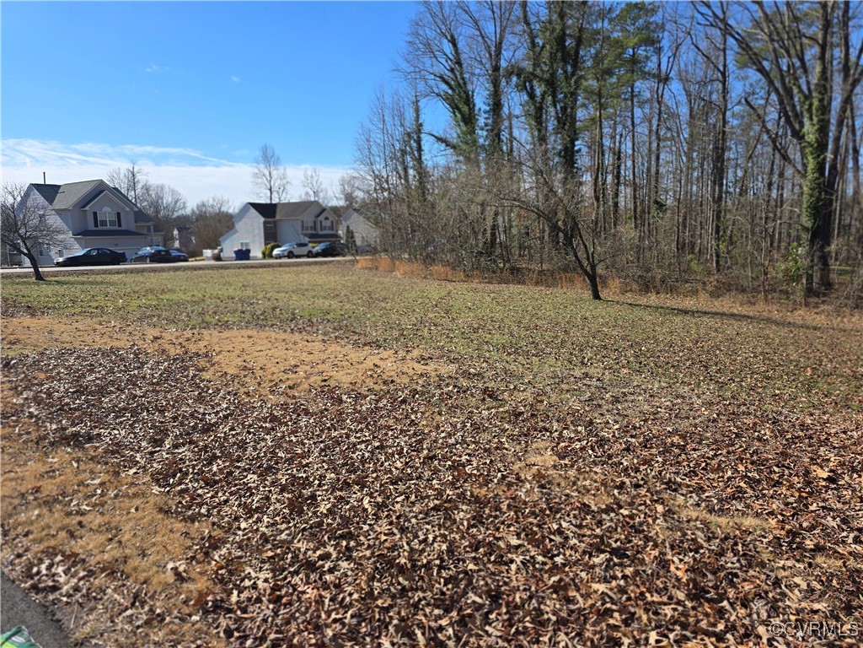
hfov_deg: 73.9
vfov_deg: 58.9
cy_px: 324
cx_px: 432
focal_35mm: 23
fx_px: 573
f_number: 1.7
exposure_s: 1/715
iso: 12
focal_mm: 6.3
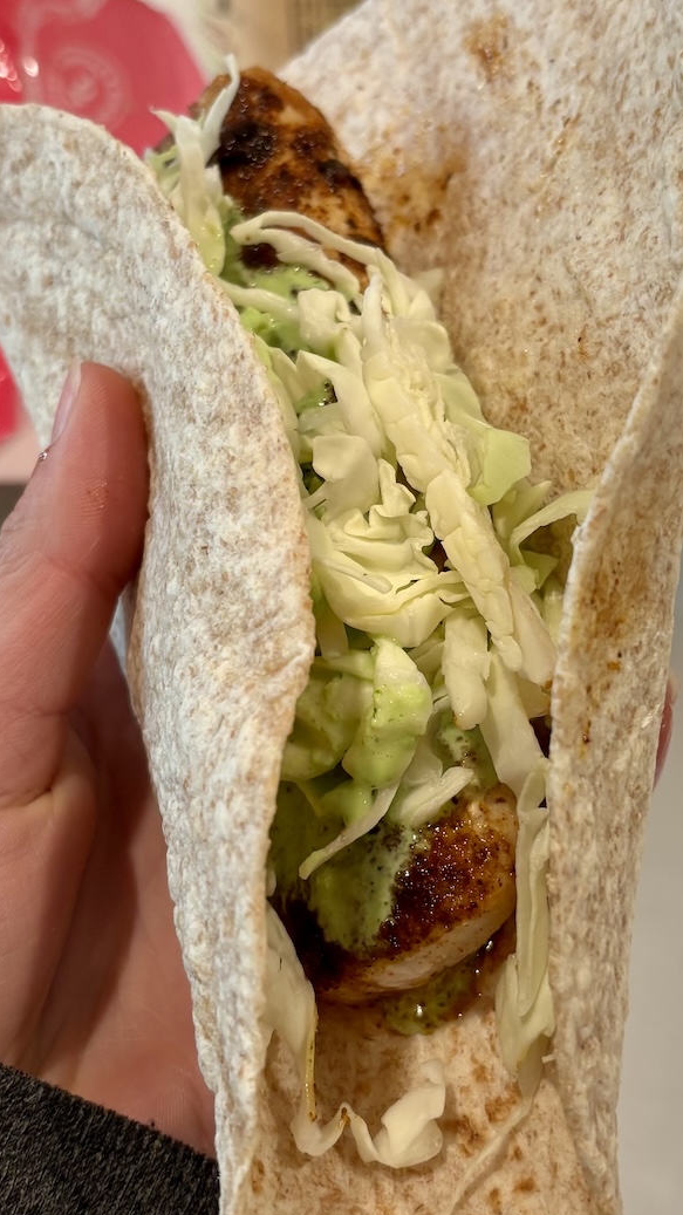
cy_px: 616
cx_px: 385
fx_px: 1643
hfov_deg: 23.5
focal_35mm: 51
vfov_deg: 40.6
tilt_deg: -50.6
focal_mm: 5.96
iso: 125
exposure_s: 1/60
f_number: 1.6
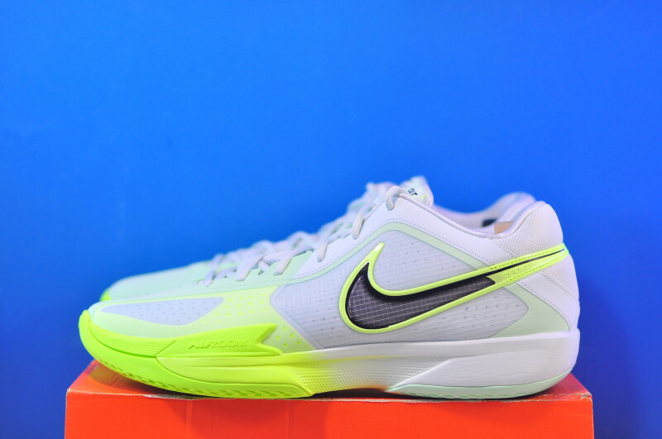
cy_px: 220
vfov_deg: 18.1
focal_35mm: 75
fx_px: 1377
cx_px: 331
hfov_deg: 27.0
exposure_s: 1/320
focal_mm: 50
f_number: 2.2
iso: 250
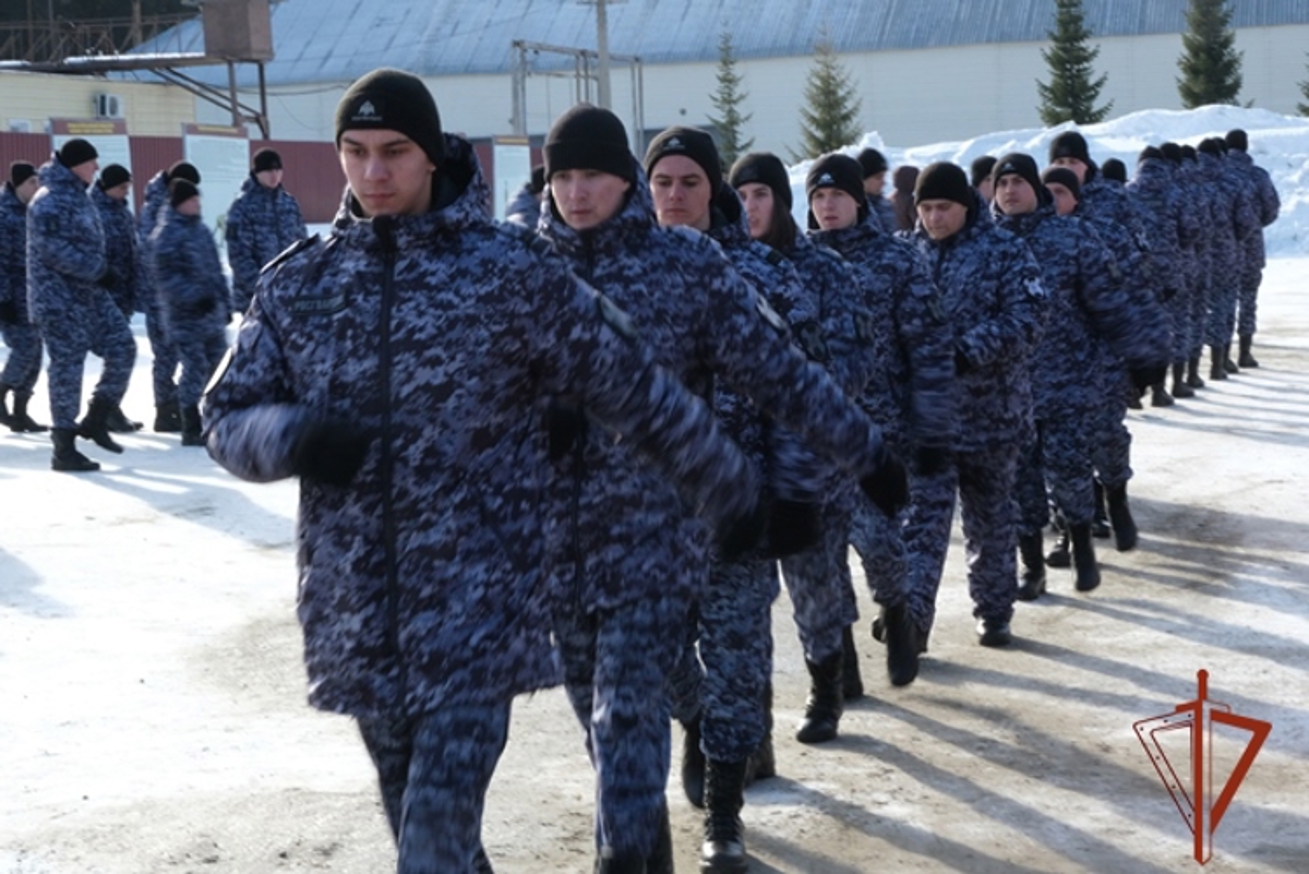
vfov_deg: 25.1
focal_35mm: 54
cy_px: 437
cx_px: 654
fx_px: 1964
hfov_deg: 36.9
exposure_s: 1/52
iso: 640
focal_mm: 35.8
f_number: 22
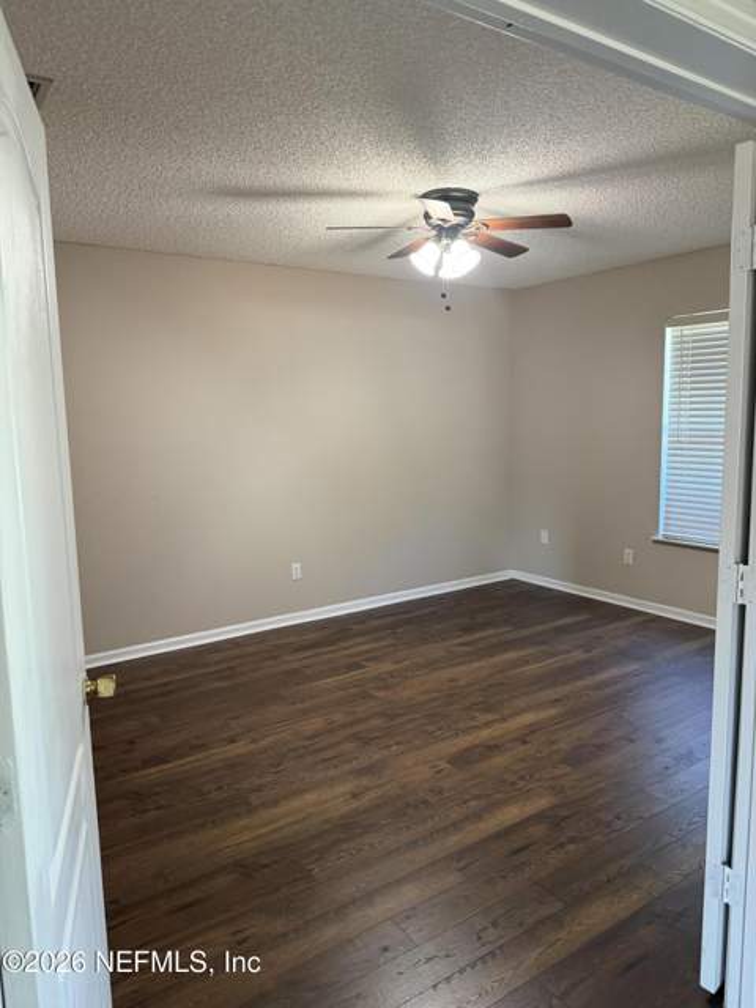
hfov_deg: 56.8
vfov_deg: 71.6
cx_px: 378
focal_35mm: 24
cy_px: 504
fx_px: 699
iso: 320
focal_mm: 6.76
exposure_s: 1/60
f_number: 1.78
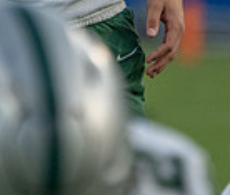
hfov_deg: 0.9
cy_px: -194
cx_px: -7
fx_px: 14265
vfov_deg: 0.8
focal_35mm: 2047
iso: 2000
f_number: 5.6
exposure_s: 1/1250
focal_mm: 400
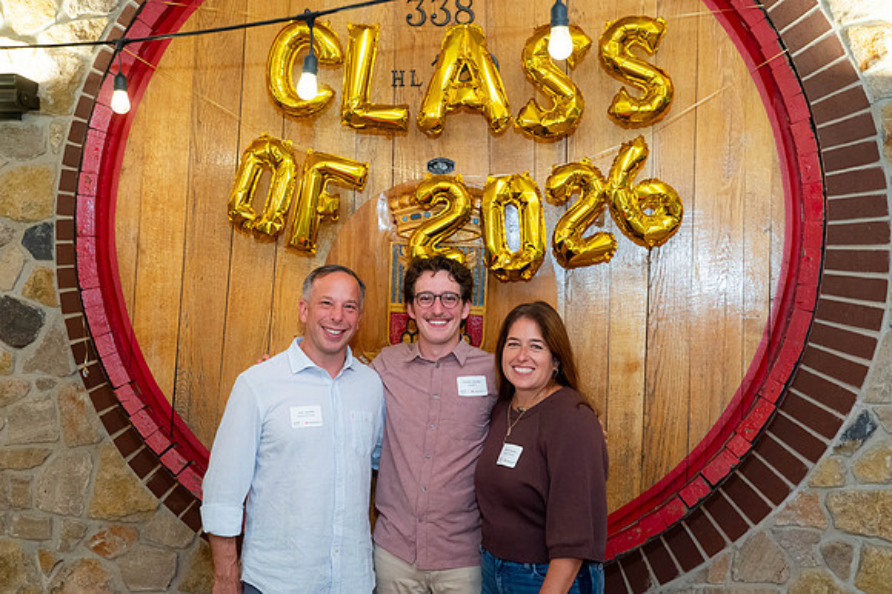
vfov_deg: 37.8
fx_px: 867
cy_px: 297
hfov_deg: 54.5
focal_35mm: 35
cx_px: 446
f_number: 4
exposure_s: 1/125
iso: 2000
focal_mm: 35
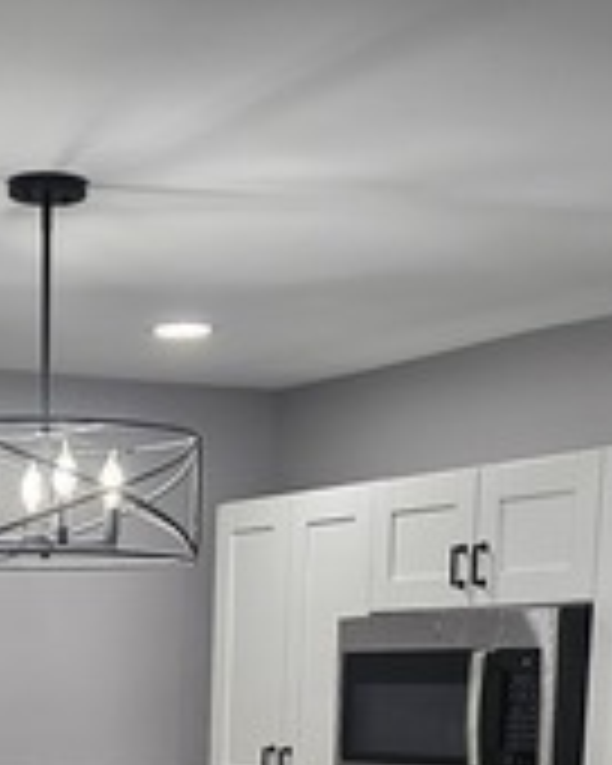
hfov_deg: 17.1
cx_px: 20
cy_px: 1084
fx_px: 1992
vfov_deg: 19.4
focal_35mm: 88
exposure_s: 1/120
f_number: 1.7
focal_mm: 6.3
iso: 125
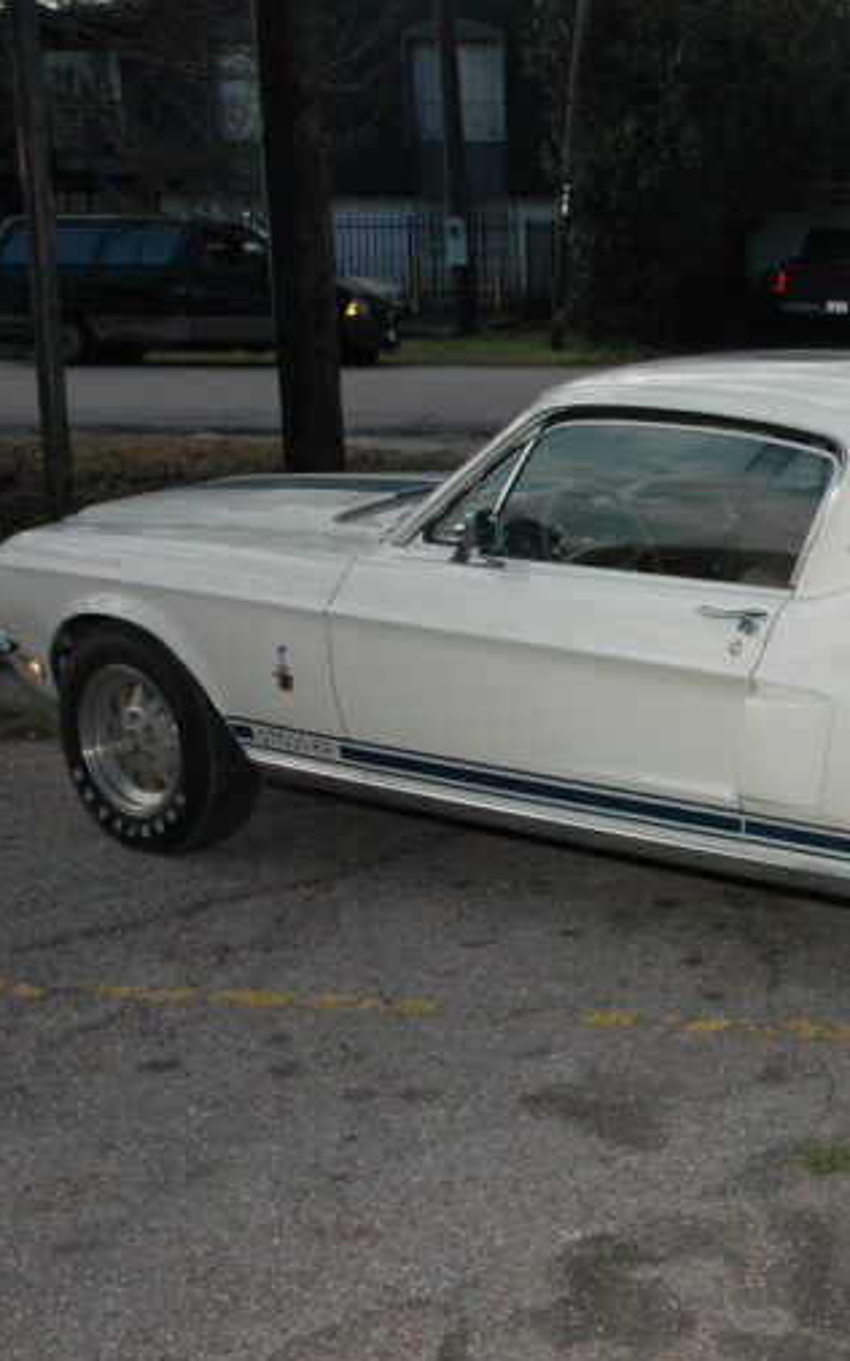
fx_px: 1891
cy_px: 685
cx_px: 853
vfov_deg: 39.6
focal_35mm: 51
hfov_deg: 24.2
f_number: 8
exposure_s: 1/250
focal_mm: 22
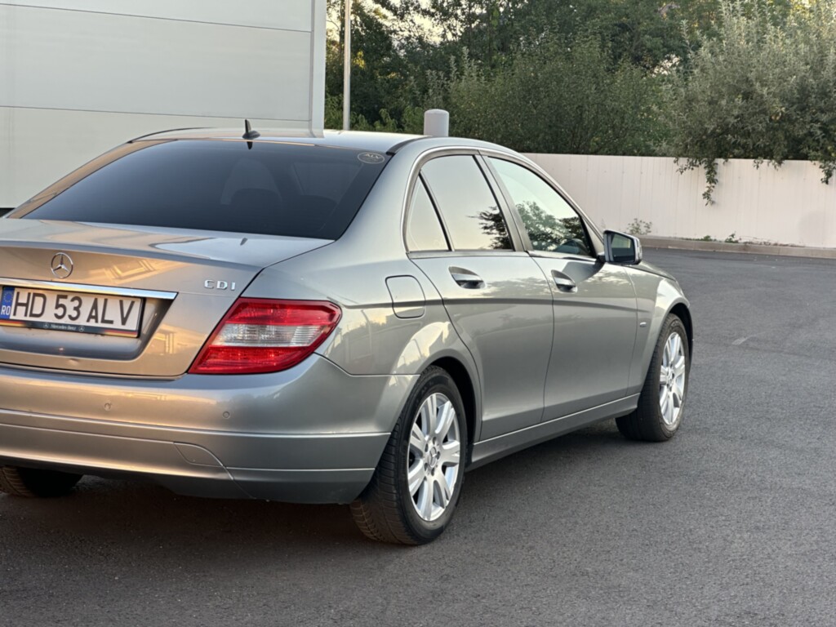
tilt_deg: -3.9
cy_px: 314
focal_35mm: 77
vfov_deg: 19.1
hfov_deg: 25.3
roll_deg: -1.8
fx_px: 1860
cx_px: 418
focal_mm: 9
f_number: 2.8
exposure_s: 1/99
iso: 50
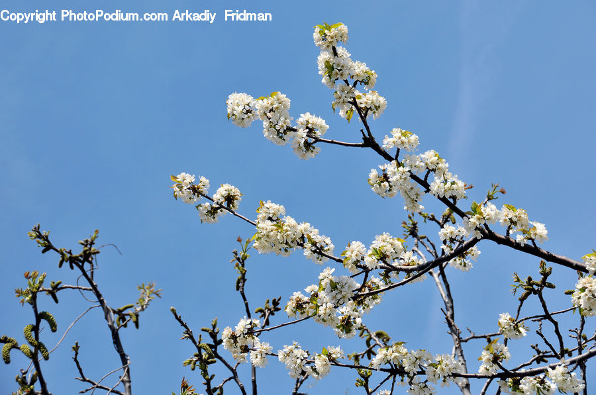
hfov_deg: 18.2
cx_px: 298
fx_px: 1859
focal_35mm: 112
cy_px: 198
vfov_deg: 12.1
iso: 200
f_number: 6.3
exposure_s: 1/1000
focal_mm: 75
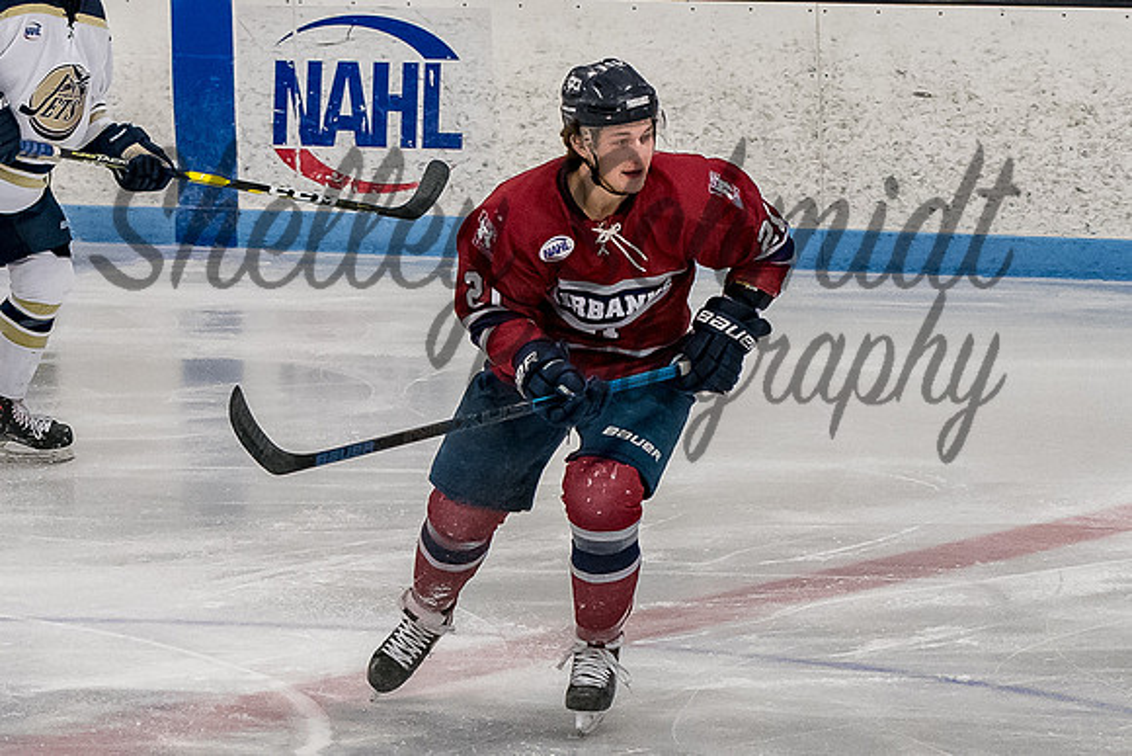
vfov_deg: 5.2
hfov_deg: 7.8
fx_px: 8327
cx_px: 562
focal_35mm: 265
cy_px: 336
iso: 4000
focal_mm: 78
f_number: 4
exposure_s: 1/800
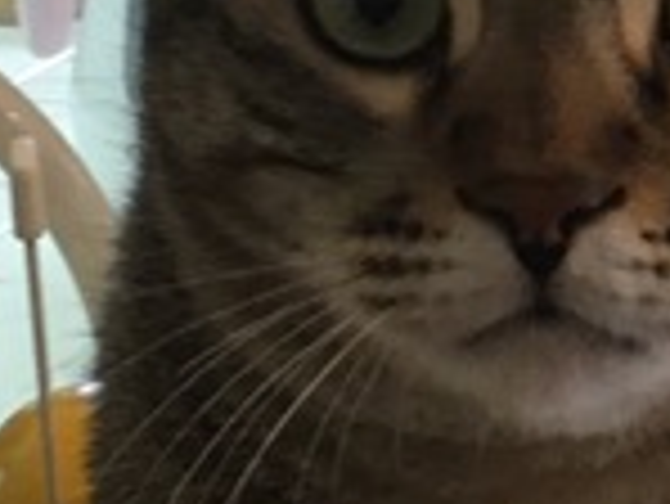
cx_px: 1331
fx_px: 3855
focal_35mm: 199
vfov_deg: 7.5
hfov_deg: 9.3
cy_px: 284
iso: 80
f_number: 2.2
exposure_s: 1/30
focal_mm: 4.15
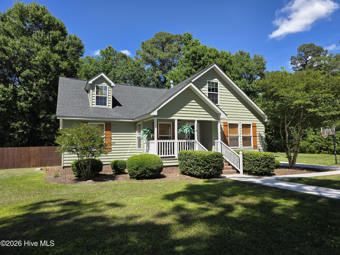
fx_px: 226
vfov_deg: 58.9
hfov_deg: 73.9
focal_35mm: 23
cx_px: 170
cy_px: 128
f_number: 1.7
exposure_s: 1/3255
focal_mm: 6.3
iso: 80
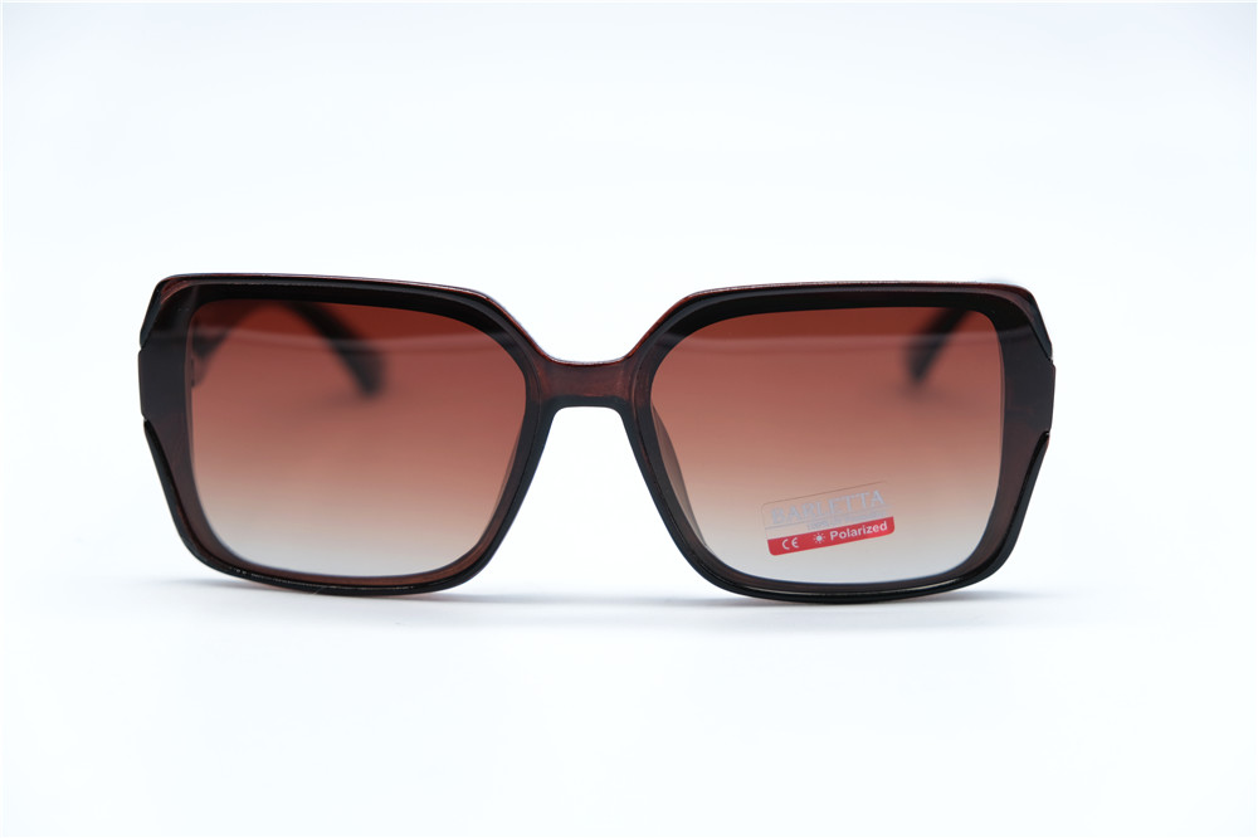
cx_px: 629
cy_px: 419
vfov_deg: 20.3
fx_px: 2340
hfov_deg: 30.1
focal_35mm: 67
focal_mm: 44.4
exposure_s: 1/150
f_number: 4
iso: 160
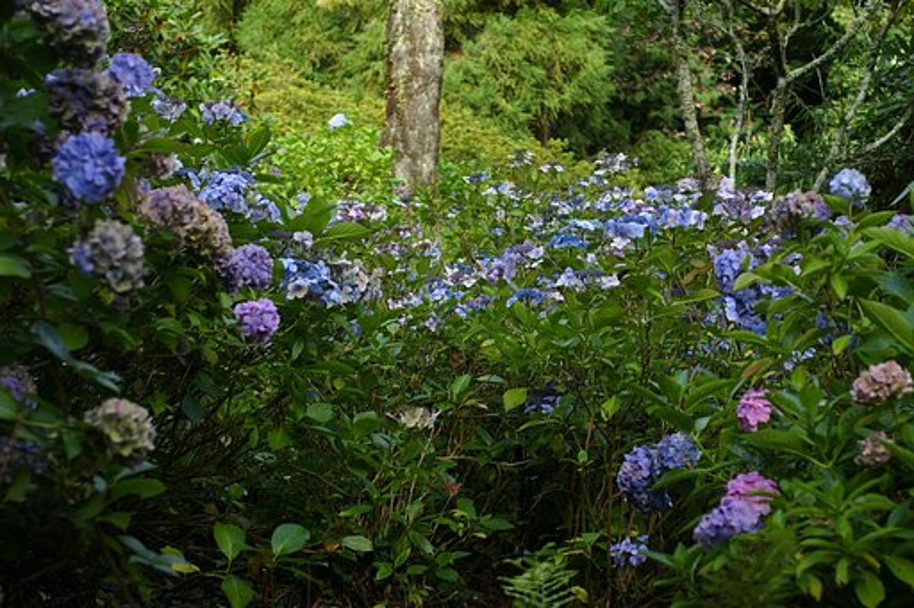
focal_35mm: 75
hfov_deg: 27.0
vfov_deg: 18.2
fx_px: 1903
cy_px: 304
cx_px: 457
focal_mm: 50
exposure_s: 1/320
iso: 200
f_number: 4
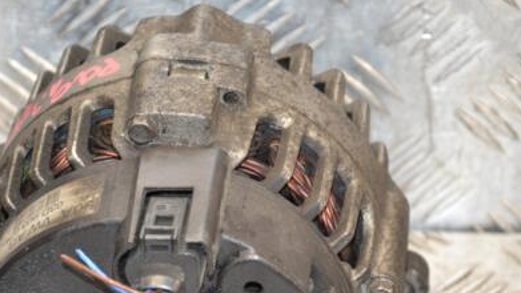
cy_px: 264
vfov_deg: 5.5
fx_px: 3067
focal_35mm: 222
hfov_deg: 9.7
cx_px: 195
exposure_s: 1/100
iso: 800
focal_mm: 92
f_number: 5.6
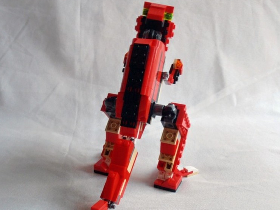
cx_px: 140
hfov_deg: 42.1
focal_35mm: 45
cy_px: 122
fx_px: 364
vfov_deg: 32.1
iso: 125
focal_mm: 6.61
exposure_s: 1/8
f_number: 3.9
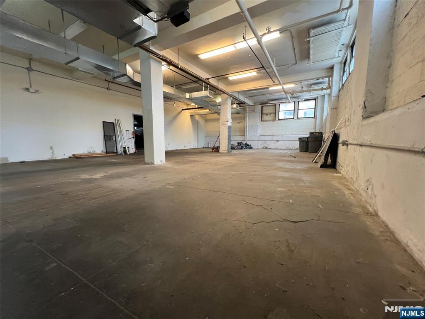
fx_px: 160
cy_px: 160
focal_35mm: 13
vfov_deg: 89.9
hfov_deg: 106.2
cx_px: 212
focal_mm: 1.57
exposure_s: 1/60
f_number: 1.8
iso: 200
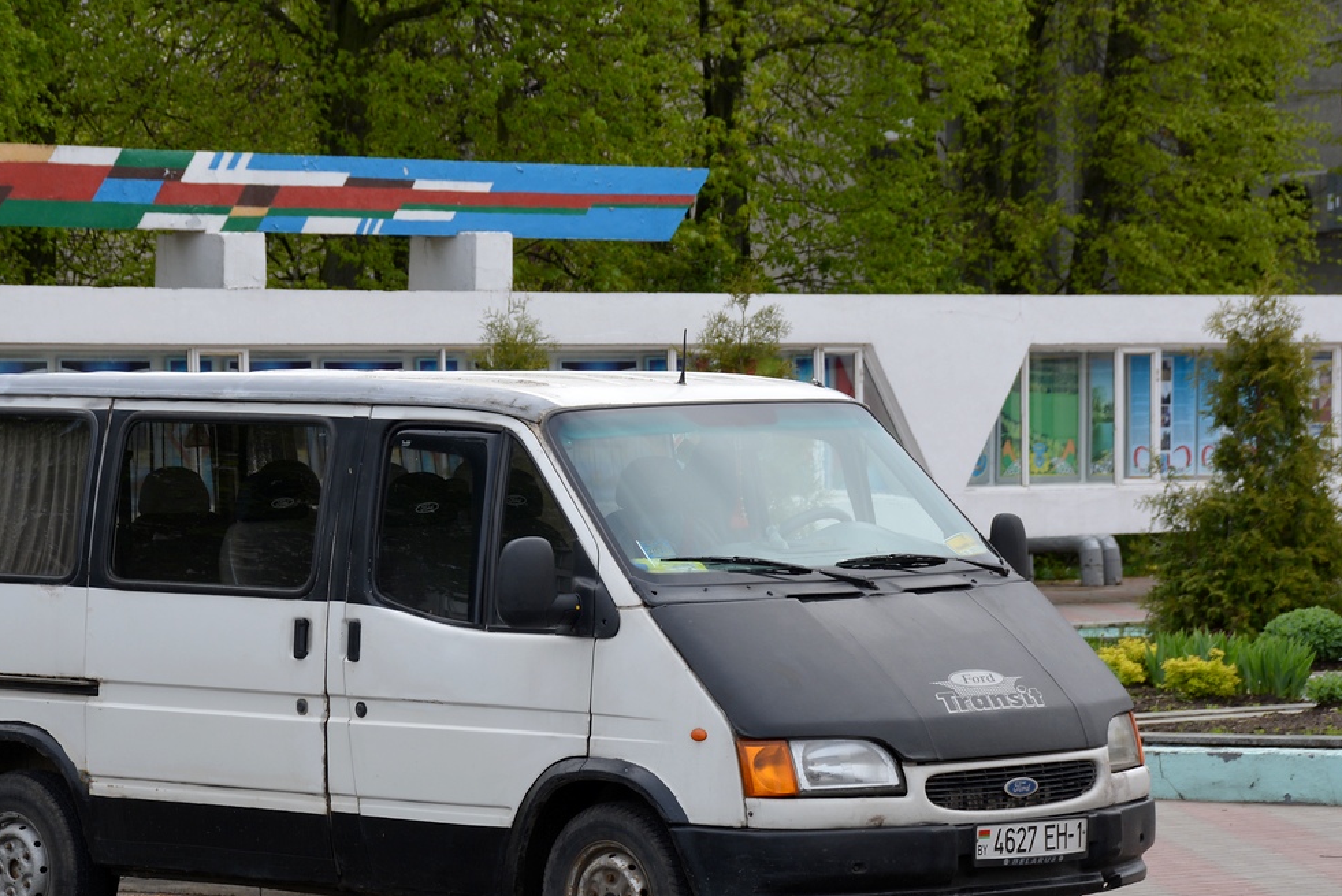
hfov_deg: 12.4
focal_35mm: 165
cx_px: 573
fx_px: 6153
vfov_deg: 8.3
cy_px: 542
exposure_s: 1/250
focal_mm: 90
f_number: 8
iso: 200
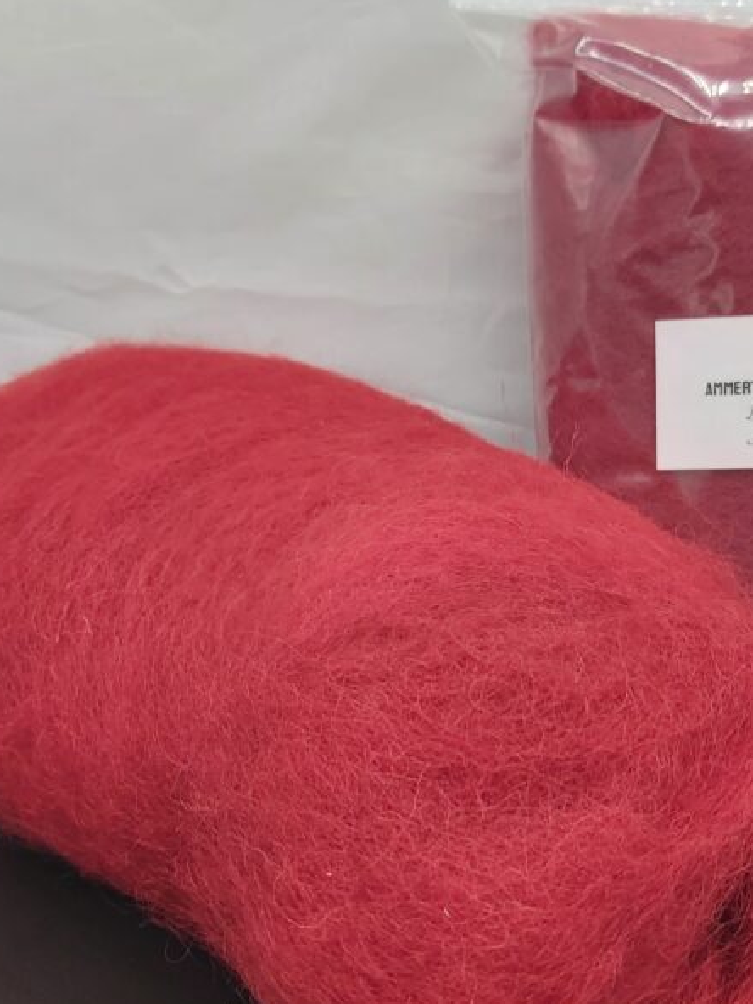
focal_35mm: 45
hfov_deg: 32.0
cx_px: 492
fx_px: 1305
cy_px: 510
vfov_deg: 42.1
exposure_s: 1/50
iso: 64
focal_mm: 3.92
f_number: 1.7
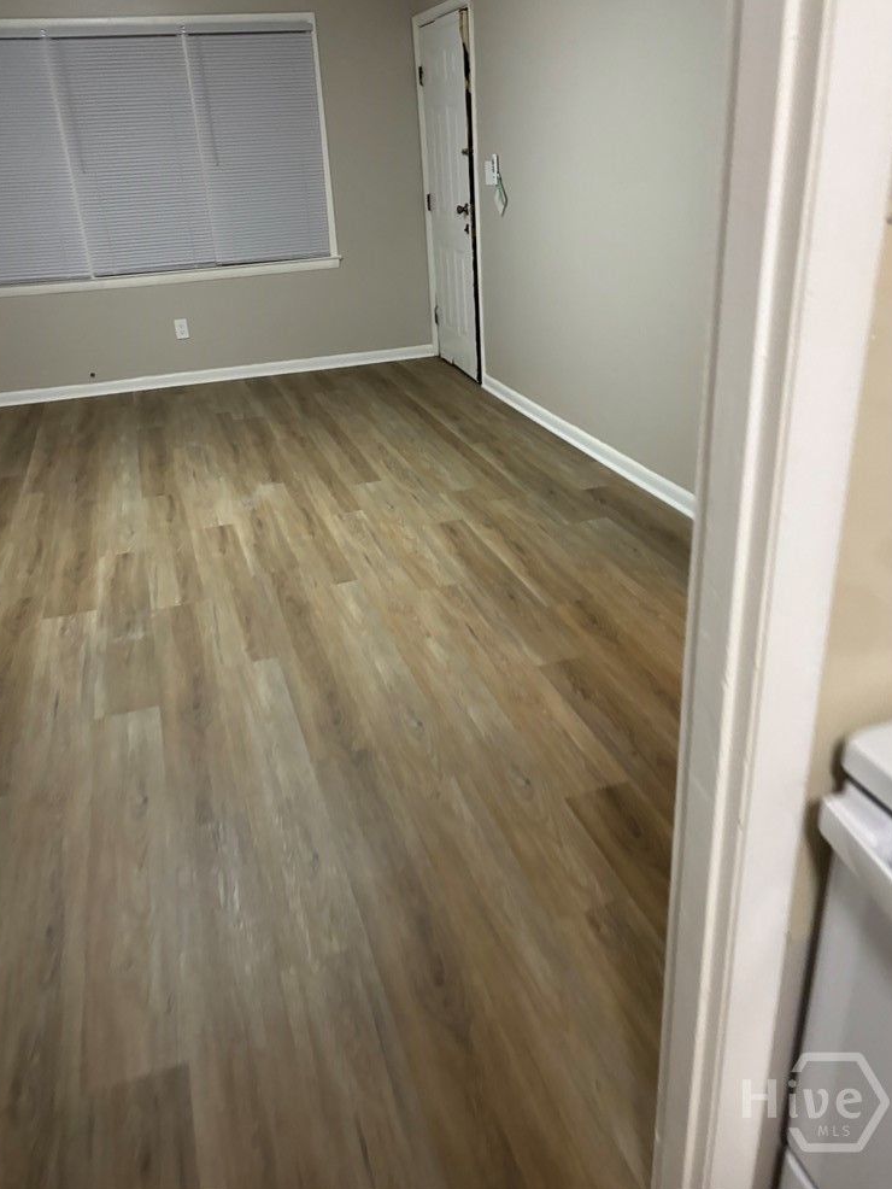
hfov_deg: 51.4
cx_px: 445
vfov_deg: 65.3
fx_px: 927
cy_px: 578
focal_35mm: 27
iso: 320
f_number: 1.6
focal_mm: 5.96
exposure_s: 1/60
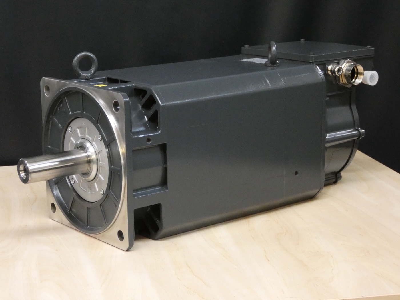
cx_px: 200
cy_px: 150
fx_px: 878
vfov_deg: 19.4
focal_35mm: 76
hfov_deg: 25.7
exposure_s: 1/80
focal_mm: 13.7
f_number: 4.4
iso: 1250
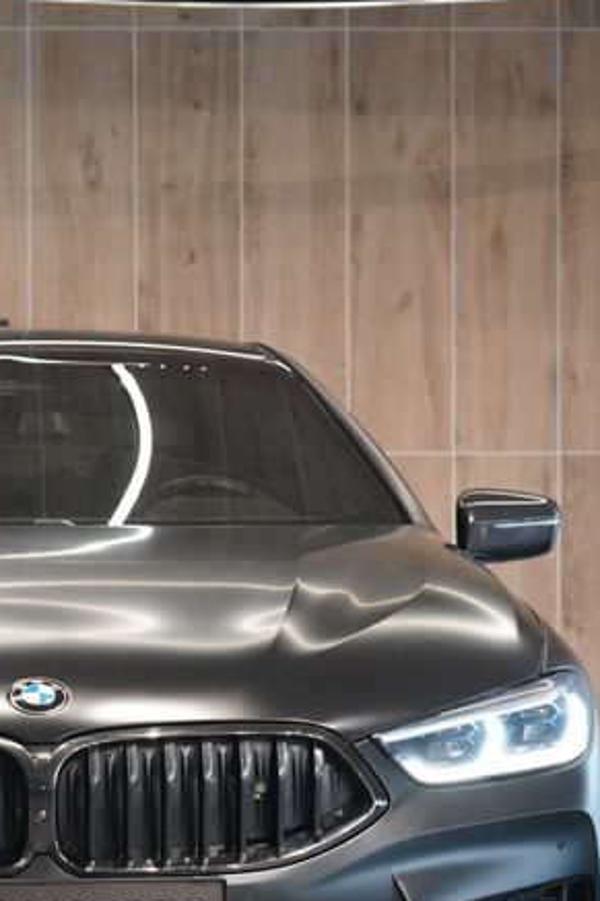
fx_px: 3753
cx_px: 45
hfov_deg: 9.1
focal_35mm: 150
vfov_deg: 13.7
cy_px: 655
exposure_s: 1/160
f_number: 5.6
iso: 5000
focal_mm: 64
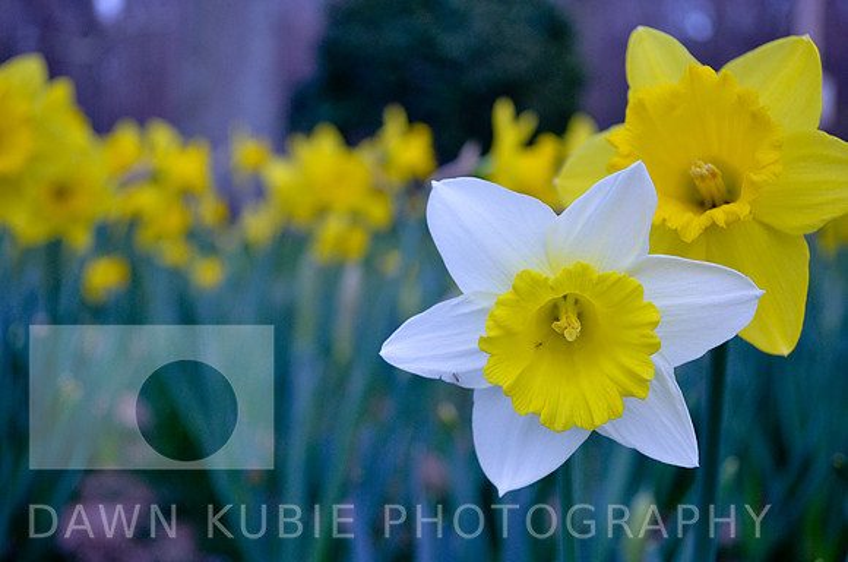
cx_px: 424
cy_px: 281
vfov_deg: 26.4
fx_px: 1199
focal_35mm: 51
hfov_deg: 39.0
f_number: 5.6
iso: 800
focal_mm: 34
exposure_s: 1/200
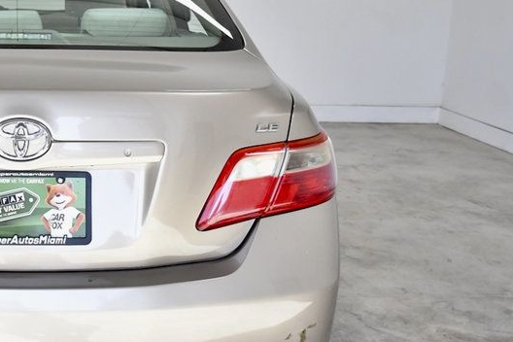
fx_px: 912
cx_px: 21
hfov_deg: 29.7
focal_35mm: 64
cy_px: 129
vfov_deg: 21.2
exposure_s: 1/1250
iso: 1250
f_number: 4
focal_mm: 22
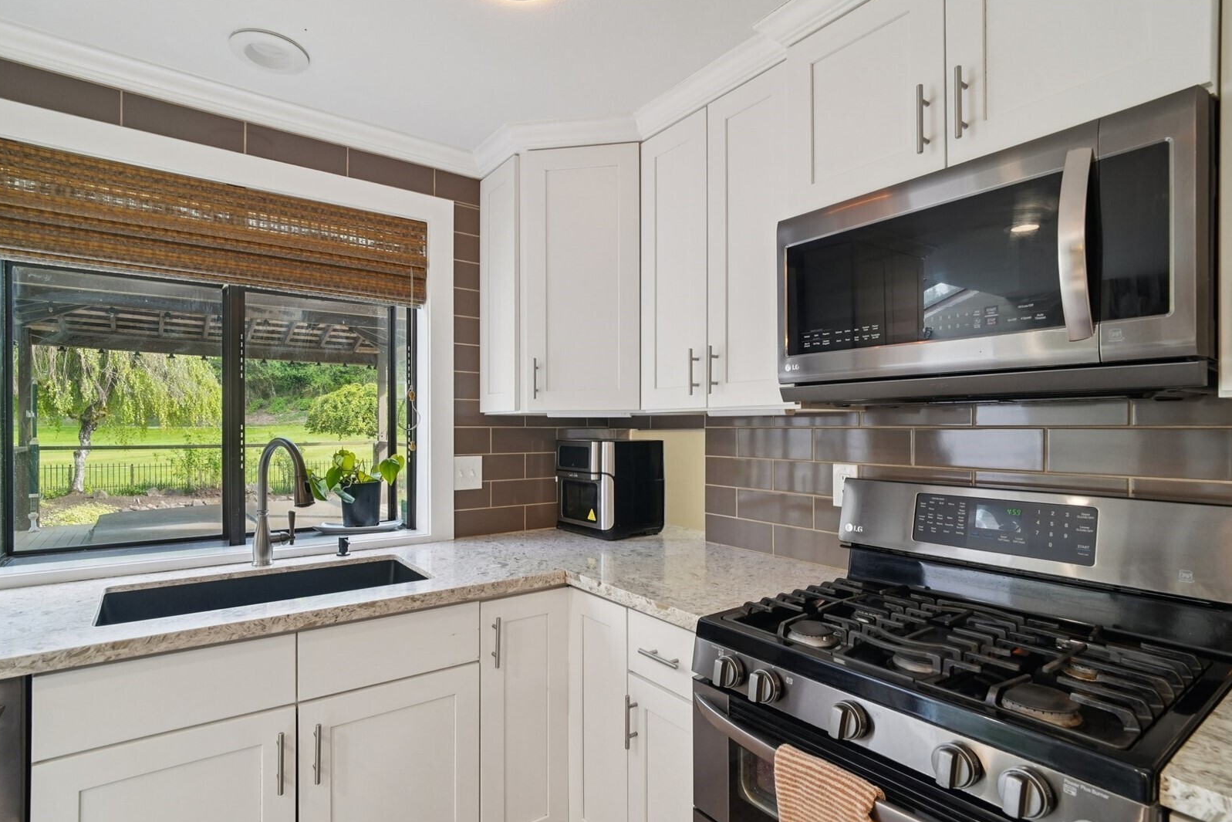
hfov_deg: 93.2
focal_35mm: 17
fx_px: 582
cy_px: 433
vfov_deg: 70.4
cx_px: 597
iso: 1600
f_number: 8
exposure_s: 1/25
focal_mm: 16
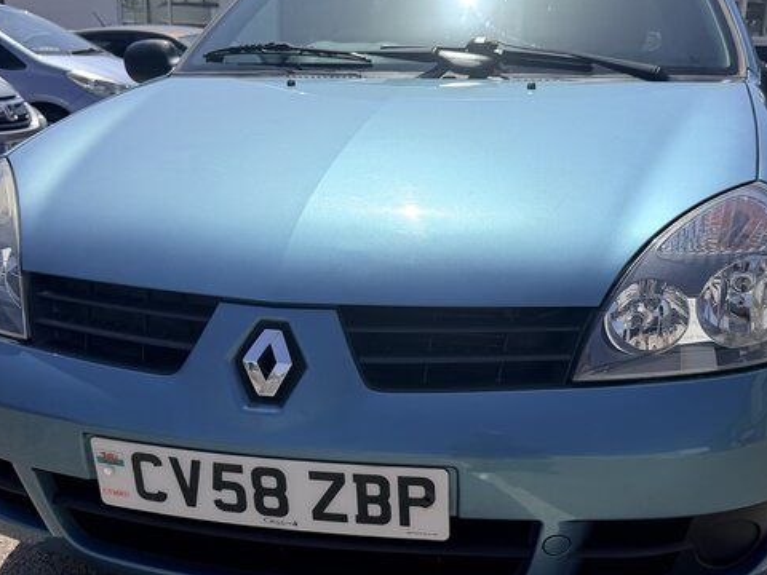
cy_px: 340
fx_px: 886
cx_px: 444
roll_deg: -2.3
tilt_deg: -17.9
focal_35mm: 40
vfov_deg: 35.9
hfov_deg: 46.6
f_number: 1.78
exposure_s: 1/9091
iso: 100
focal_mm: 6.76
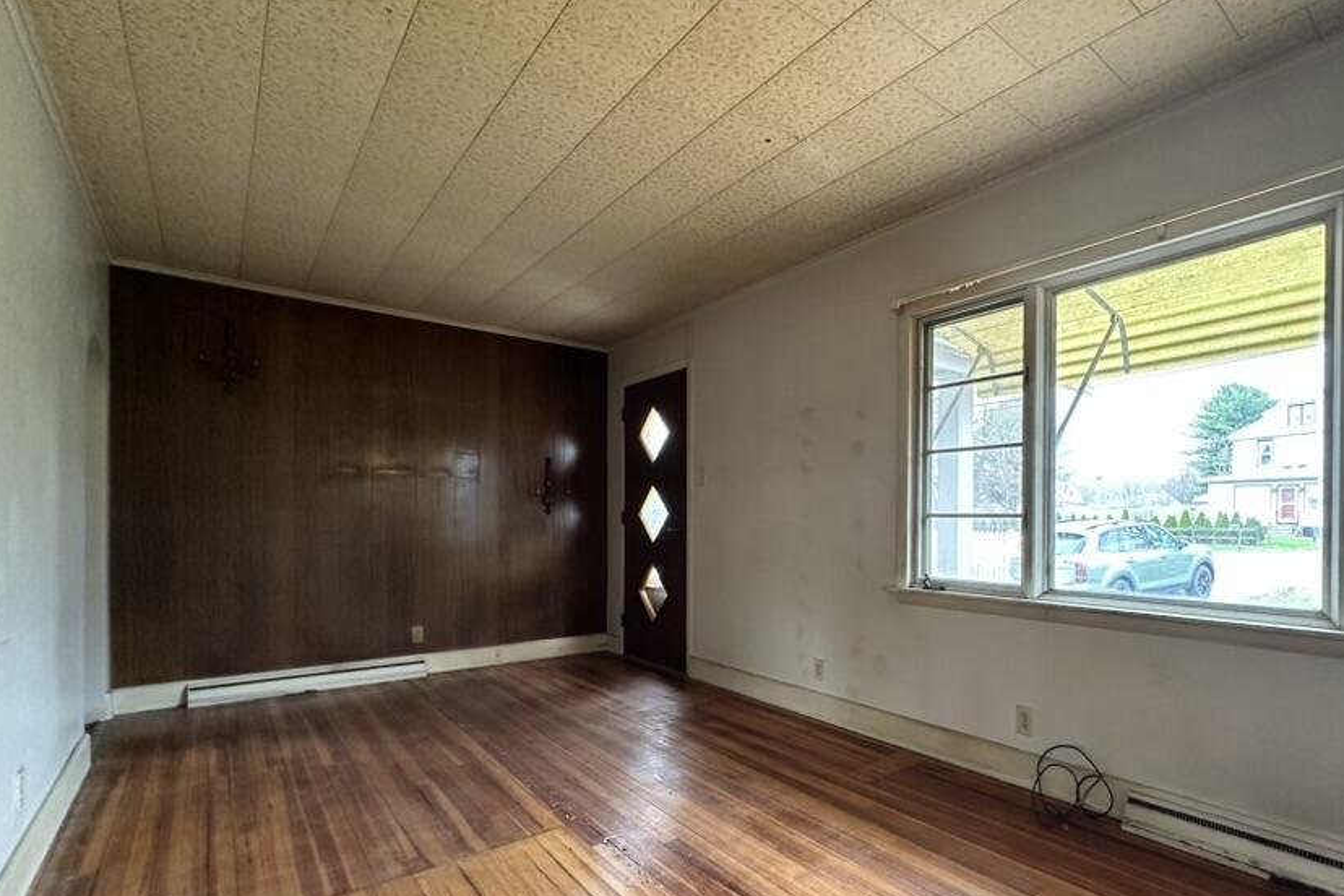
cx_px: 795
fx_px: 672
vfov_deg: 66.9
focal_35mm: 18
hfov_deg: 89.0
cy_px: 528
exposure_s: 1/60
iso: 320
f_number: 2.2
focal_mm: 2.22
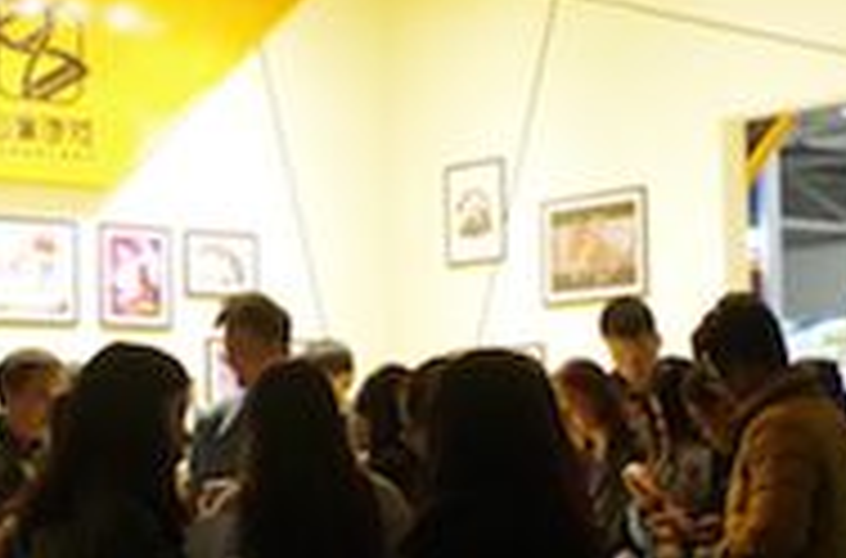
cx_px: 346
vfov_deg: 15.4
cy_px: 374
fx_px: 2061
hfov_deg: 23.2
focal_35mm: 88
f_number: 6.3
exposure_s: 1/40
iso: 1600
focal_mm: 20
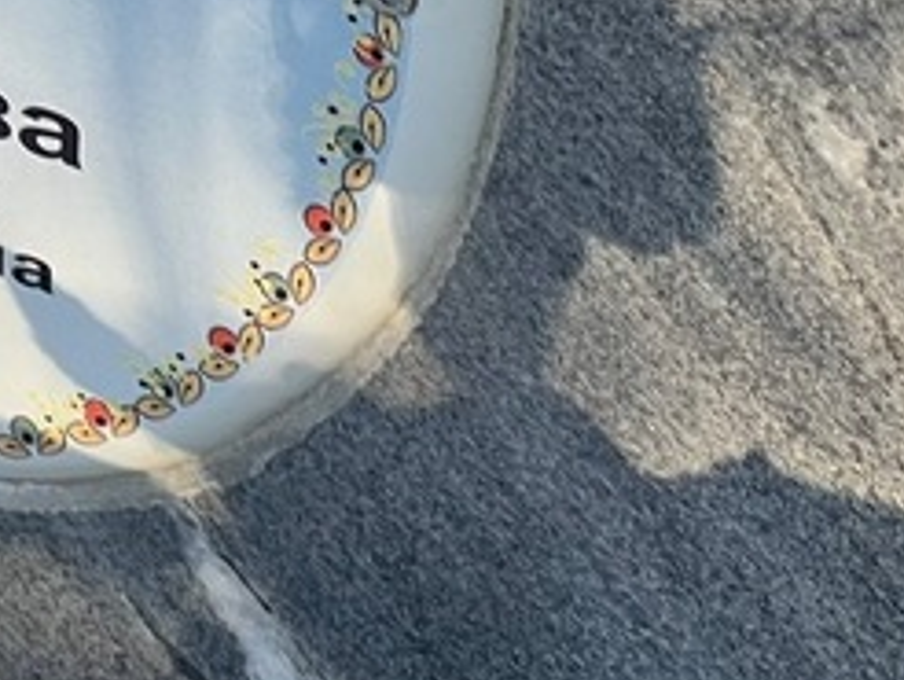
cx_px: -489
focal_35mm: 250
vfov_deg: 5.9
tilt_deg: -41.0
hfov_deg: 7.8
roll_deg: +1.6
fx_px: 6535
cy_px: 15
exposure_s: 1/221
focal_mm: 9
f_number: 2.8
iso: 32
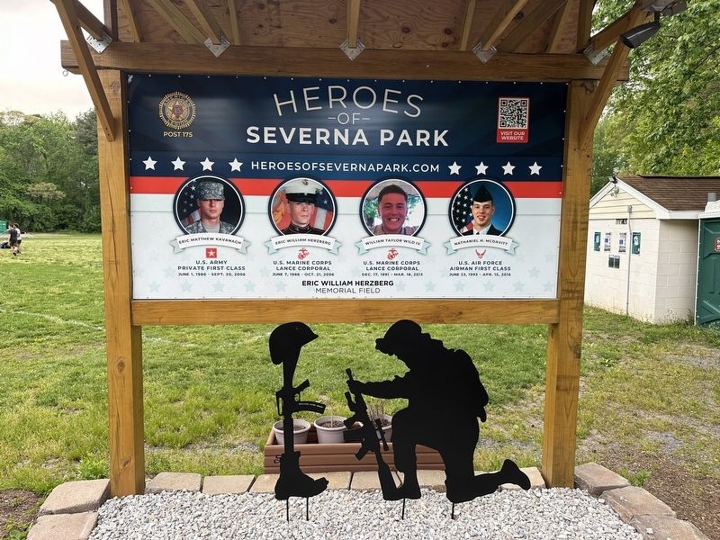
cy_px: 270
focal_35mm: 24
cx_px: 360
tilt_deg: -5.3
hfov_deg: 71.6
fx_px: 499
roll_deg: -0.8
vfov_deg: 56.8
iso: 80
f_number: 1.78
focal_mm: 6.86
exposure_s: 1/473
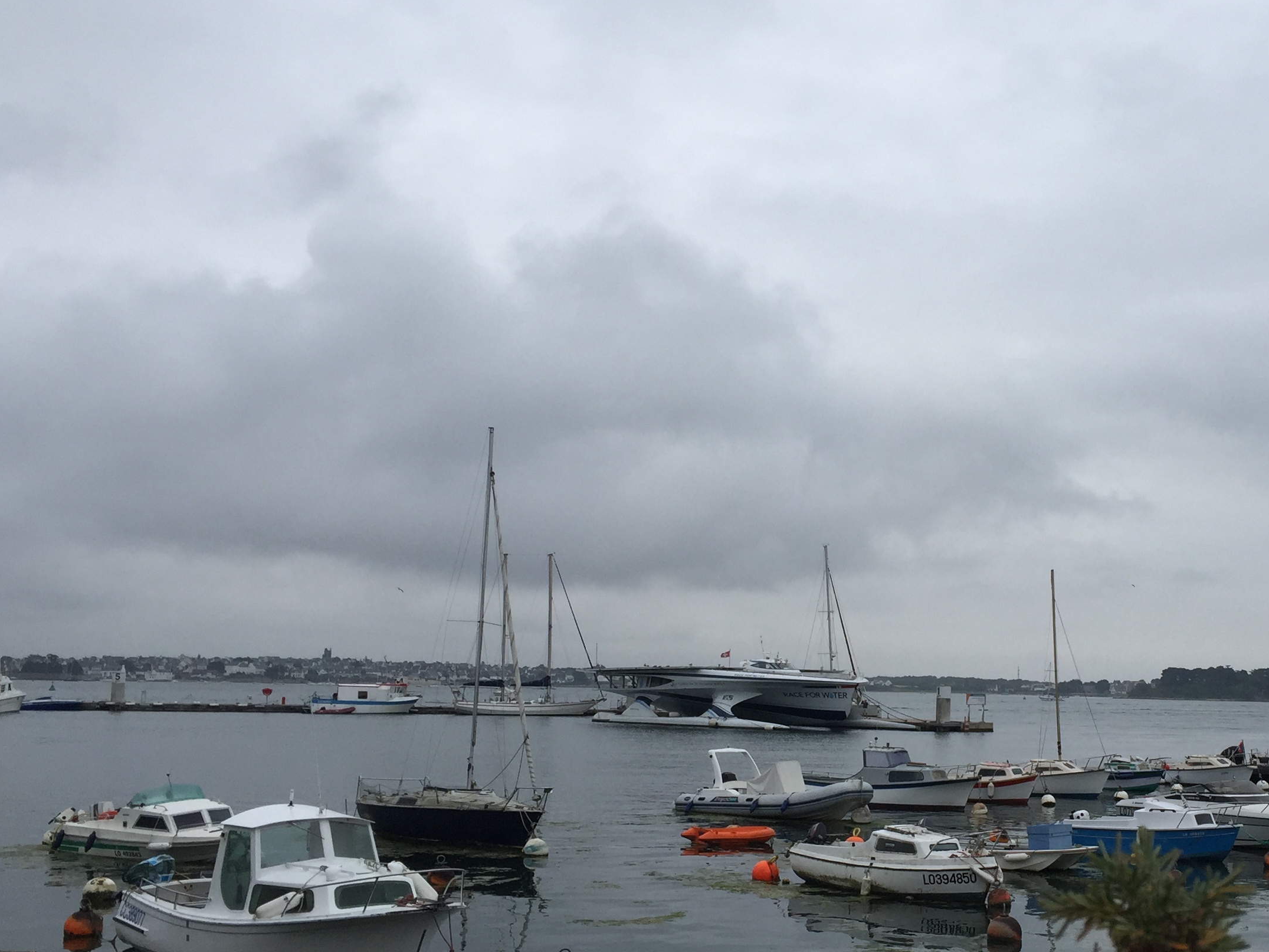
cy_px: 593
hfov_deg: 41.8
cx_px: 933
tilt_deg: +5.1
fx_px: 1613
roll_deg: -2.4
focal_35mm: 44
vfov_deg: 32.7
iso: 32
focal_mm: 4.15
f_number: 2.2
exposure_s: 1/807
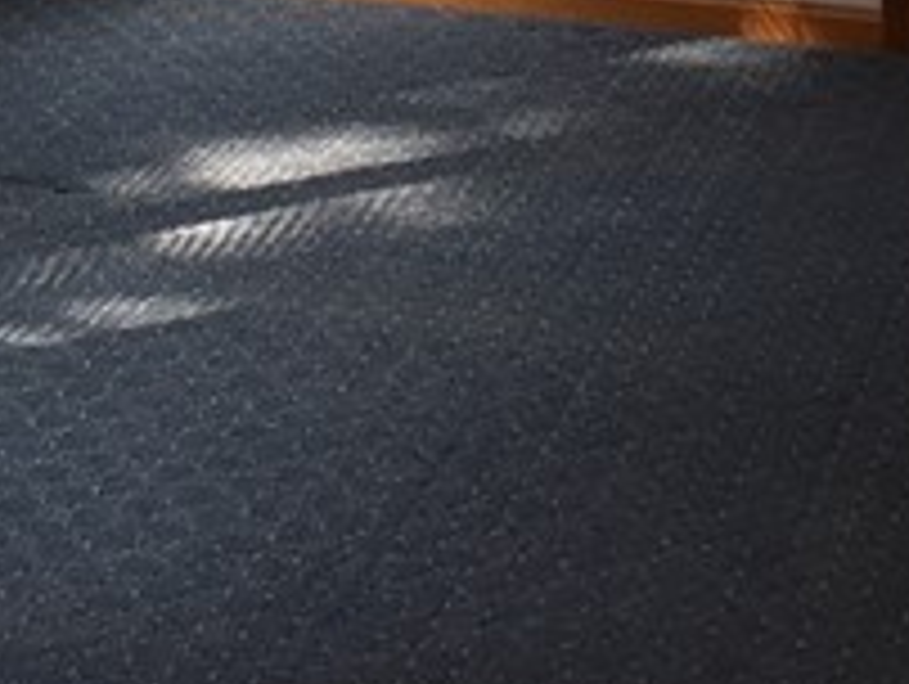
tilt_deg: -7.0
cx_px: -464
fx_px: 3865
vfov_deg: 9.5
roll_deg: +1.1
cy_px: -688
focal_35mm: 147
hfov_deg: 12.7
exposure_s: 1/40
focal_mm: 4.15
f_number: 2.2
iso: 25
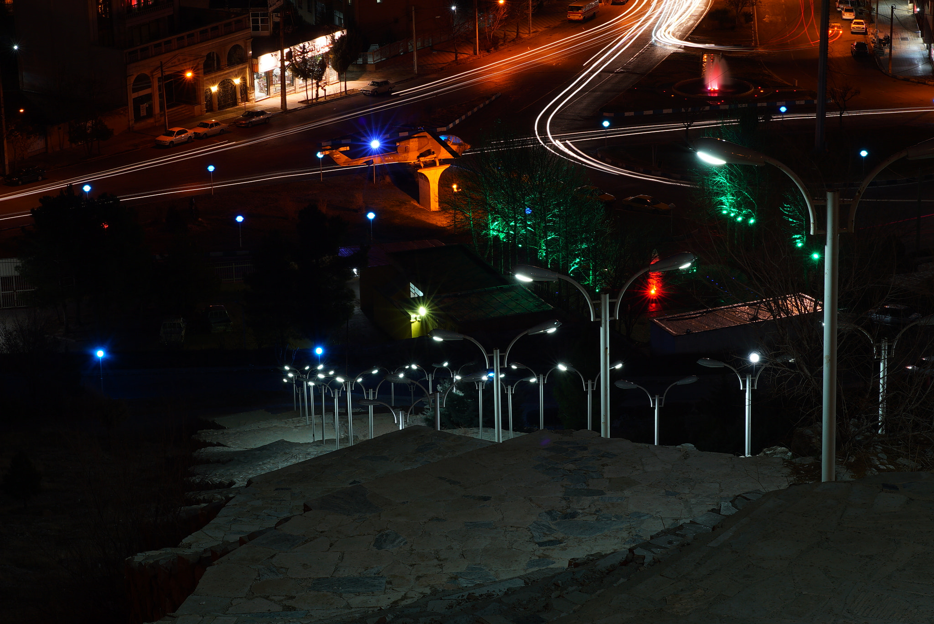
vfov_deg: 13.7
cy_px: 312
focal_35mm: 100
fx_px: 2596
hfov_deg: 20.4
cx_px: 467
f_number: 22
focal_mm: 100
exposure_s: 30
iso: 100
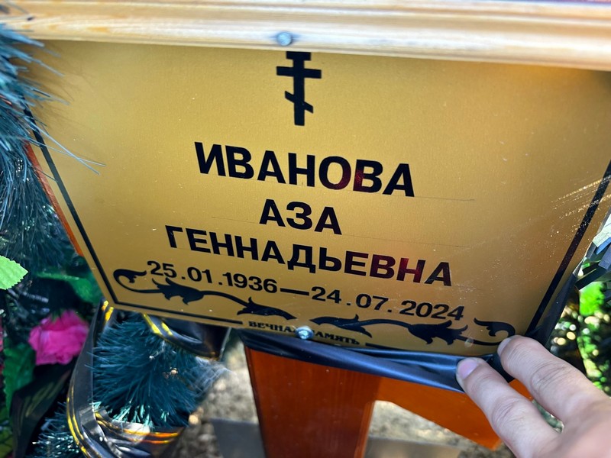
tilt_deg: -44.9
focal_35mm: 26
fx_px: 459
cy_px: 229
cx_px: 306
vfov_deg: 53.1
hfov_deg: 67.3
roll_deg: -0.8
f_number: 1.6
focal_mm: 5.96
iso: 125
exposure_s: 1/117
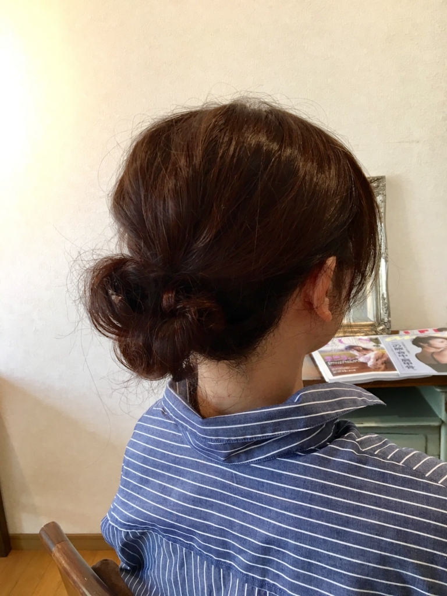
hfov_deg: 48.2
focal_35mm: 29
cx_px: 224
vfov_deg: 61.7
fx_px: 499
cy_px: 298
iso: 64
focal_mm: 4.15
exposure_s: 1/30
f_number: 2.2
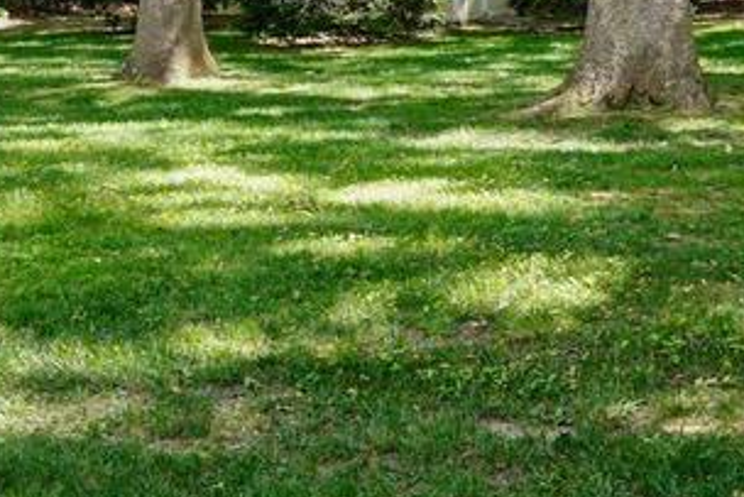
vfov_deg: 18.6
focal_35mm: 71
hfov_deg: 28.4
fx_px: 1468
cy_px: -34
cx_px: 318
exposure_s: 1/50
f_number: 4
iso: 100
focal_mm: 10
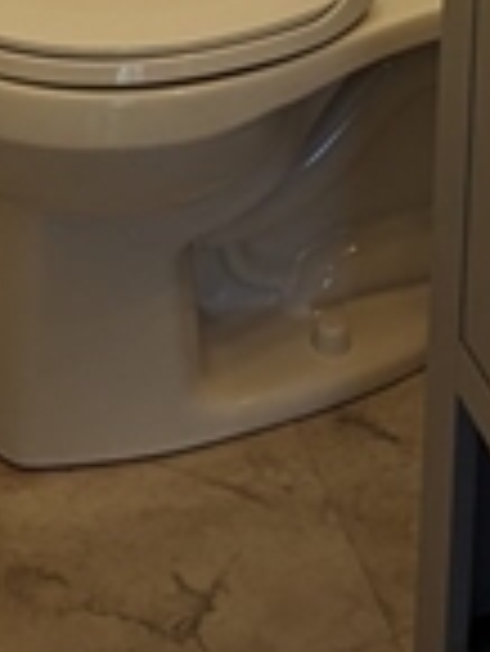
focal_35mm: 127
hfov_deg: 11.7
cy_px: -908
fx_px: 2393
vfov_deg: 12.3
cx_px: 256
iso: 91
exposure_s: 1/120
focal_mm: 6.81
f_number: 1.85
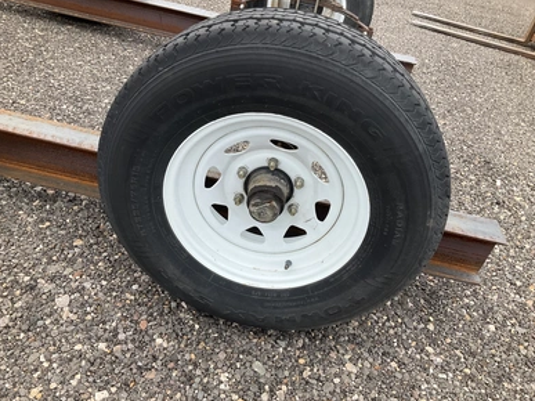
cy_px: 195
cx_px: 263
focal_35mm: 30
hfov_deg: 60.0
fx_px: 464
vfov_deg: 46.8
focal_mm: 3
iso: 25
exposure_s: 1/691
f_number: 1.8
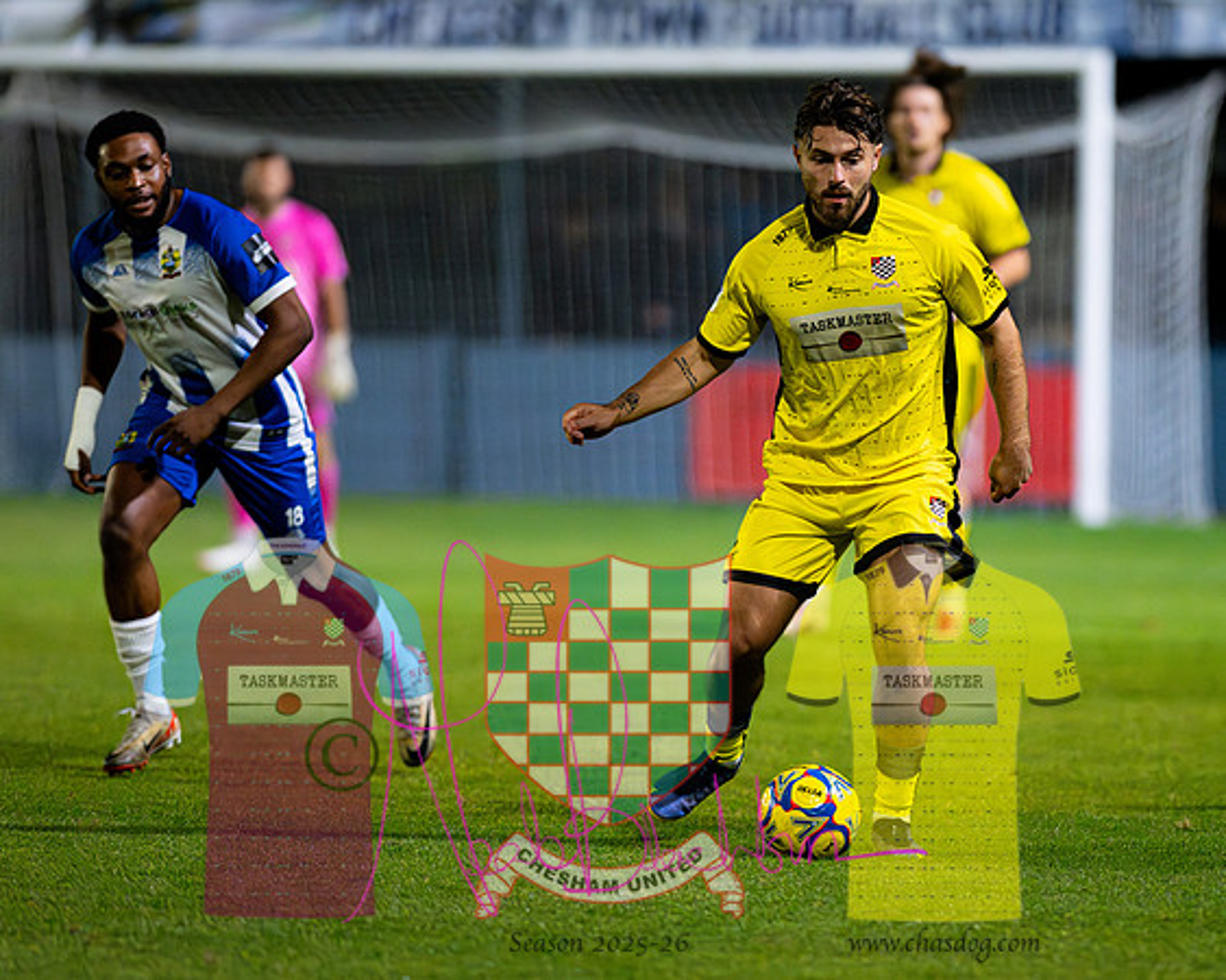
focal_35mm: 399
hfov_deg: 4.9
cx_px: 749
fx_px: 14459
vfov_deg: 3.9
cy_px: 573
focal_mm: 300
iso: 8000
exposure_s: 1/1250
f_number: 2.8
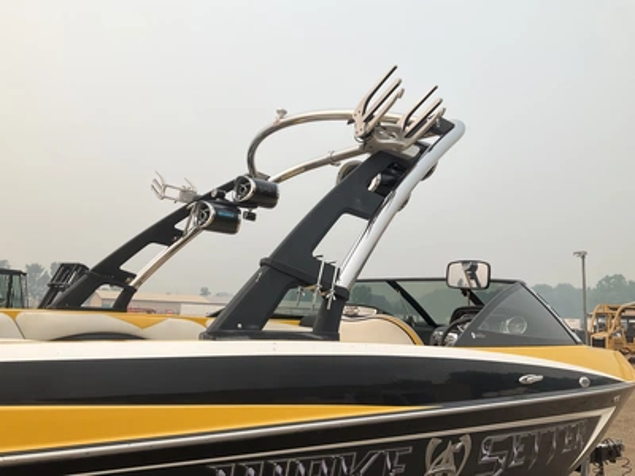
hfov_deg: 61.7
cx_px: 318
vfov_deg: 48.2
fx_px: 532
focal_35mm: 29
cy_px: 238
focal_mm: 3
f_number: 1.8
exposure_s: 1/1279
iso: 25
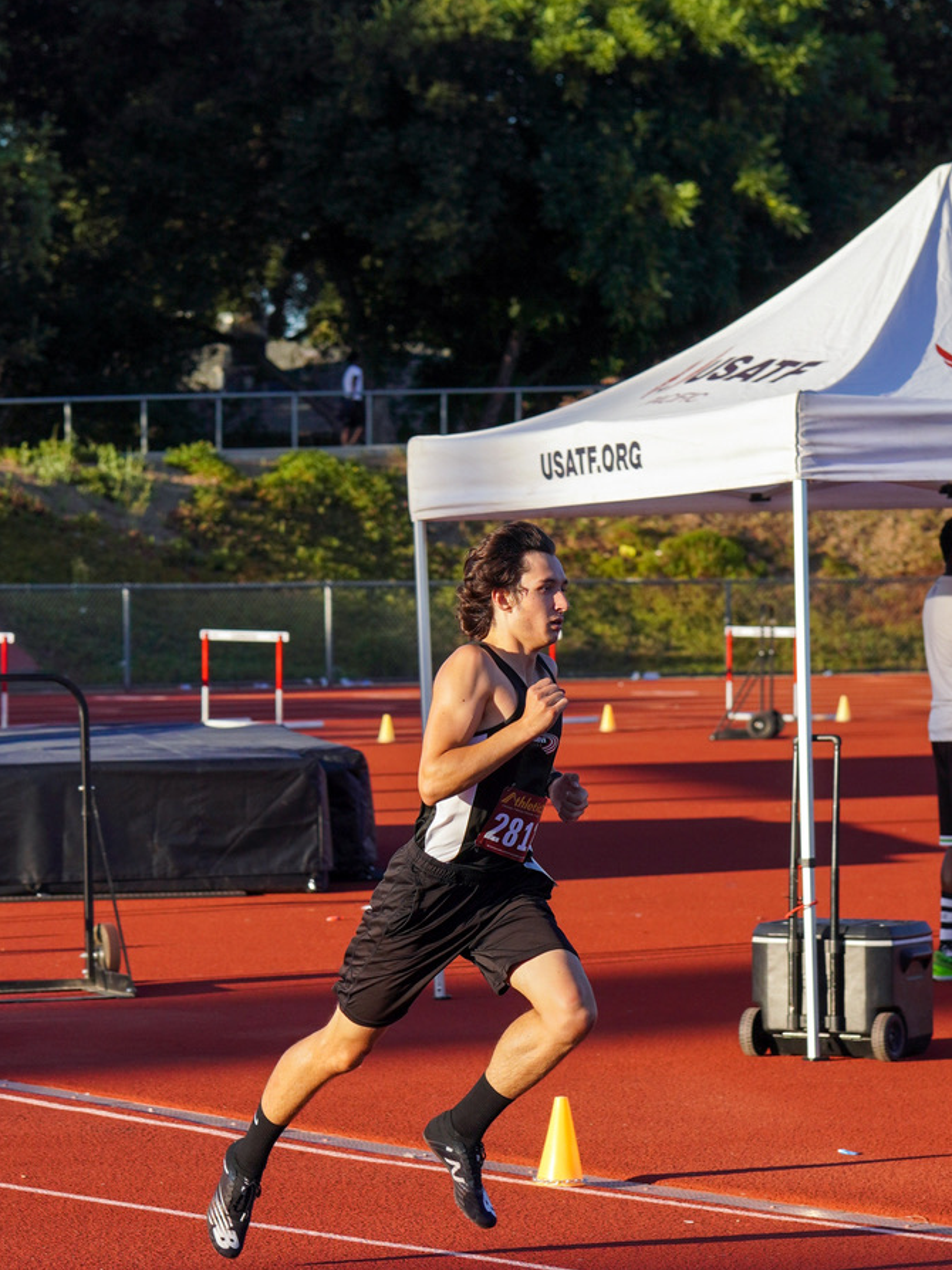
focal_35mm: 98
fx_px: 3595
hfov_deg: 15.1
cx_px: 456
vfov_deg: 20.0
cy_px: 769
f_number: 3.2
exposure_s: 1/1250
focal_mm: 56
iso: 100
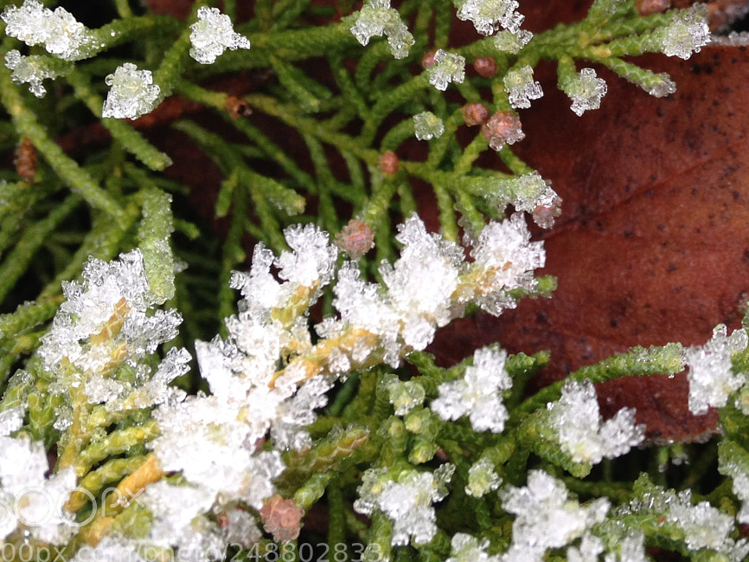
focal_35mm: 61
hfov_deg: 30.7
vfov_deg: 23.6
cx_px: 622
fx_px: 1320
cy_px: 101
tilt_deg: -66.1
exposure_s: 1/40
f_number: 2.4
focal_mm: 4.12
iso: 64
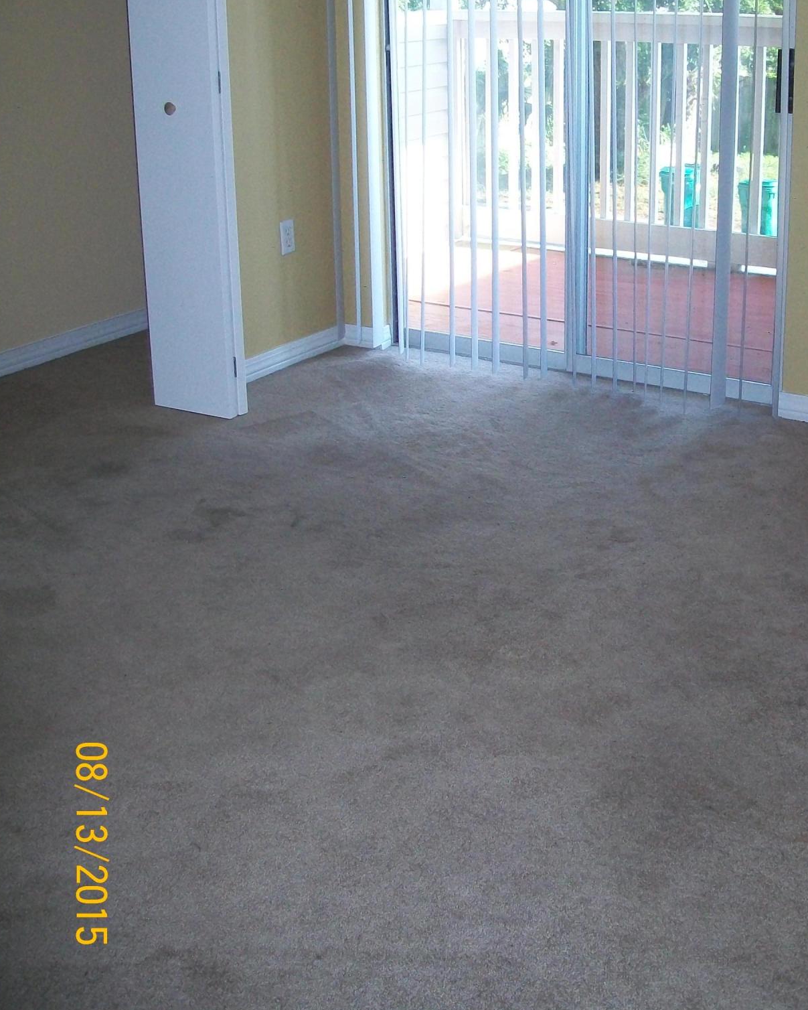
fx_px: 1315
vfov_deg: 41.5
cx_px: 482
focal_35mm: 44
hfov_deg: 34.1
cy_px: 344
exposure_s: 1/125
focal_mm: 6.1
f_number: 2.7
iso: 160
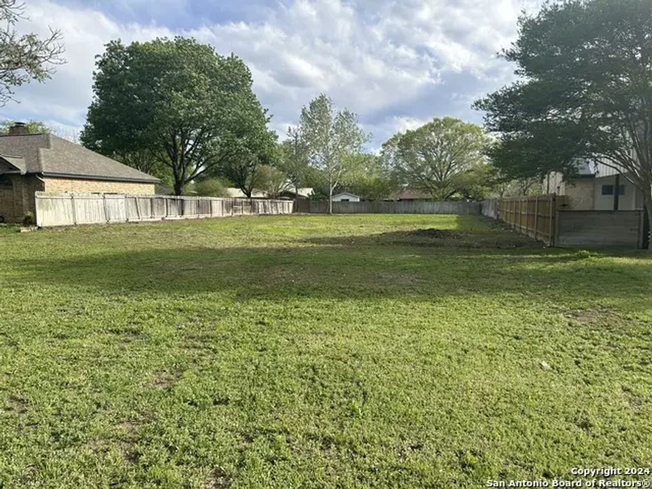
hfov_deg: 71.6
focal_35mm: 24
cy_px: 244
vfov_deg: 56.8
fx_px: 452
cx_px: 326
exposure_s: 1/2732
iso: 80
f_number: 1.78
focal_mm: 6.86
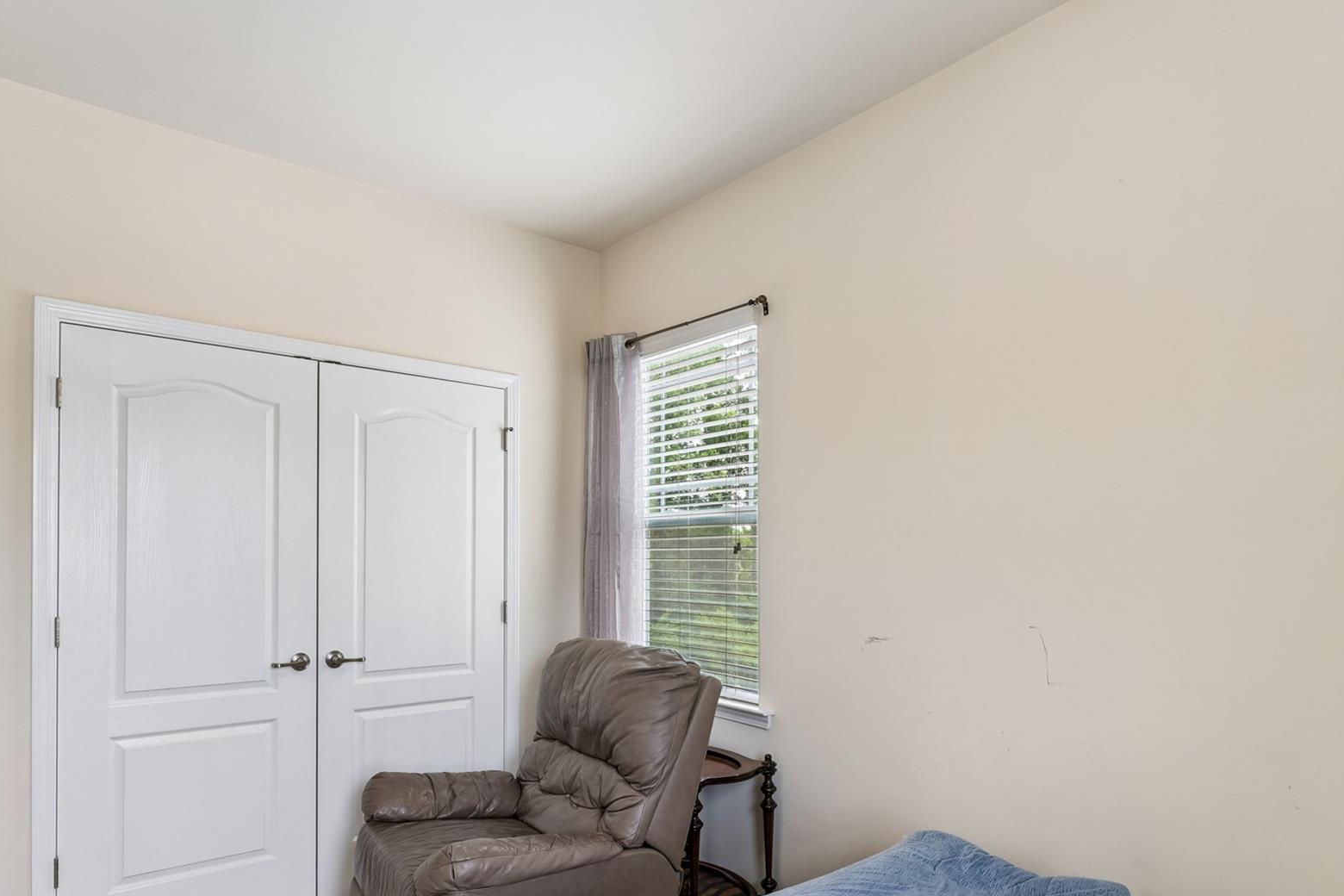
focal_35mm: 21
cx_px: 687
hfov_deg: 81.2
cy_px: 560
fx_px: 784
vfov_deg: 58.7
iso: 400
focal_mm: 16
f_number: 13
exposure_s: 1/8
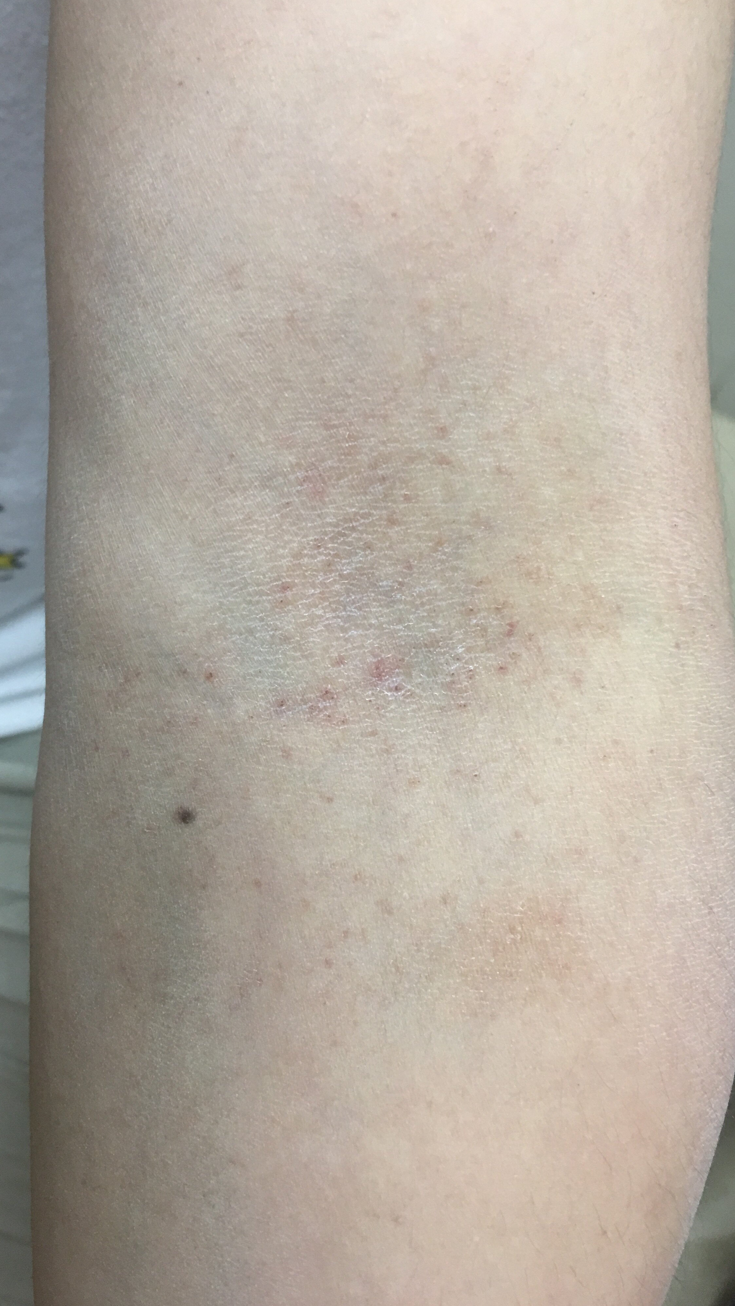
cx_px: 338
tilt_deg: -58.2
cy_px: 655
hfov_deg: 36.7
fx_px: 1109
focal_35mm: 32
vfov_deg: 61.0
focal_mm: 4.15
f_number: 2.2
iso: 50
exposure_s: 1/17
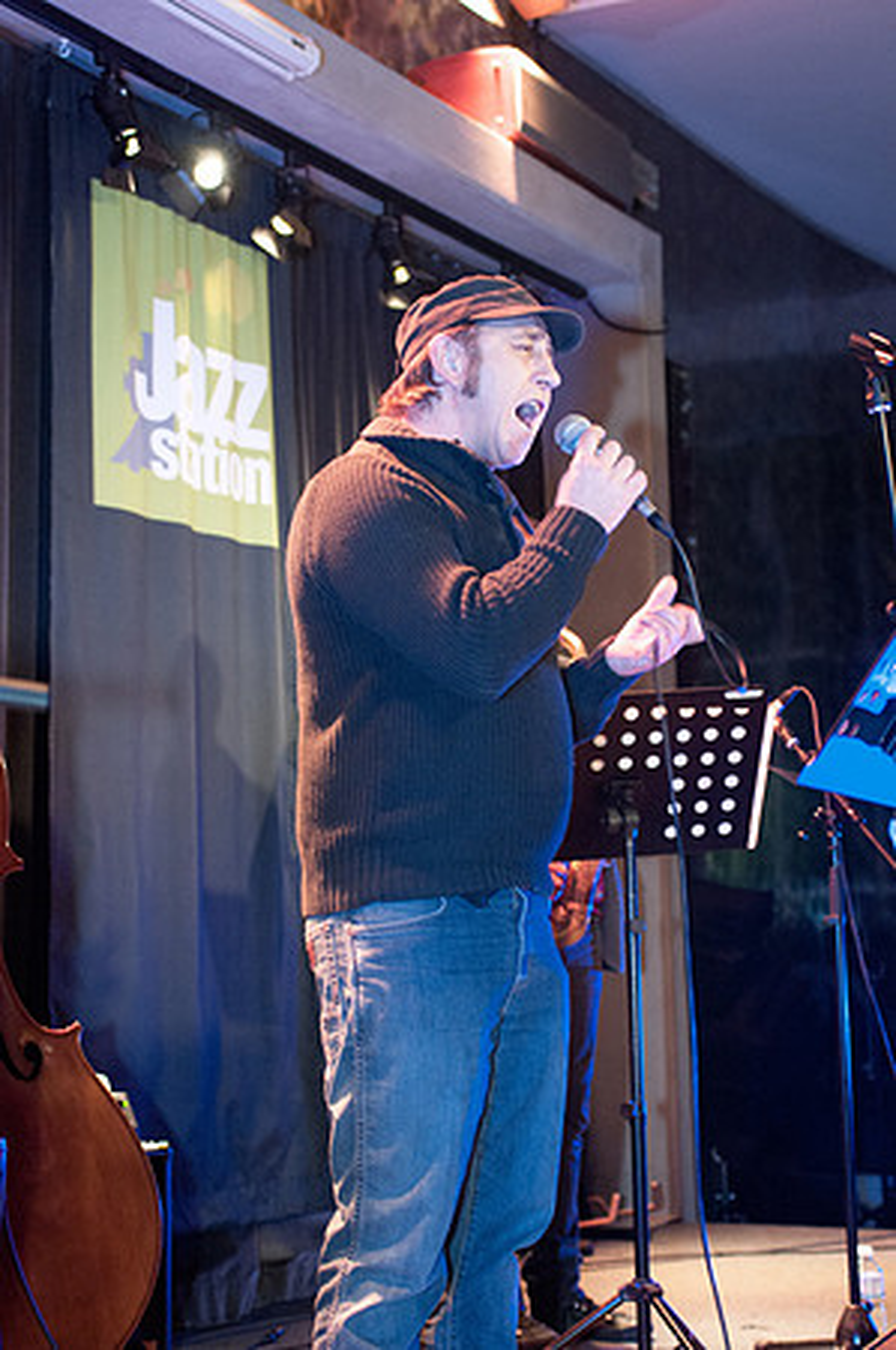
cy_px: 675
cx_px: 448
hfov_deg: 21.5
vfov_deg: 31.9
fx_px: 2357
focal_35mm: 63
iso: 800
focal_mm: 42
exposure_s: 1/40
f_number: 2.8
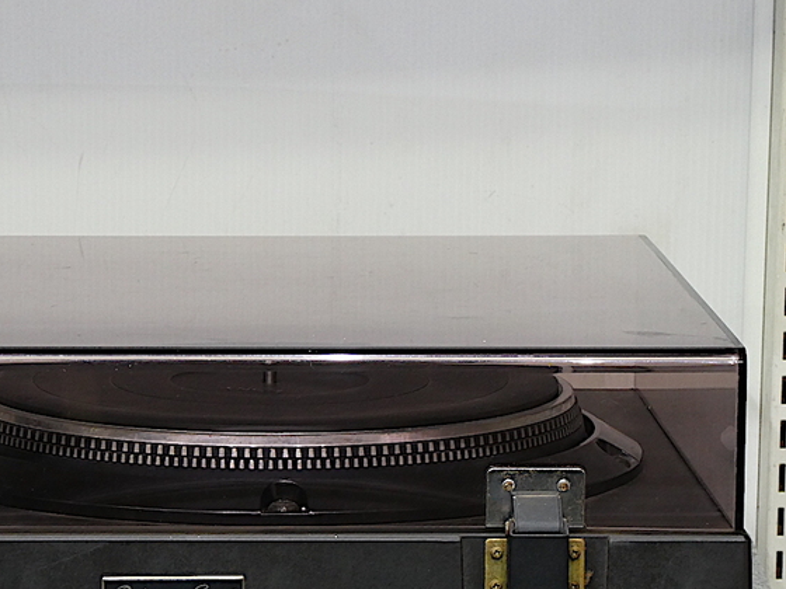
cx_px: 161
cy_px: 467
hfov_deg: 10.0
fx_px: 4473
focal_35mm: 197
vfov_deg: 7.5
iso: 200
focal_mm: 20.6
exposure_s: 1/6
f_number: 5.1
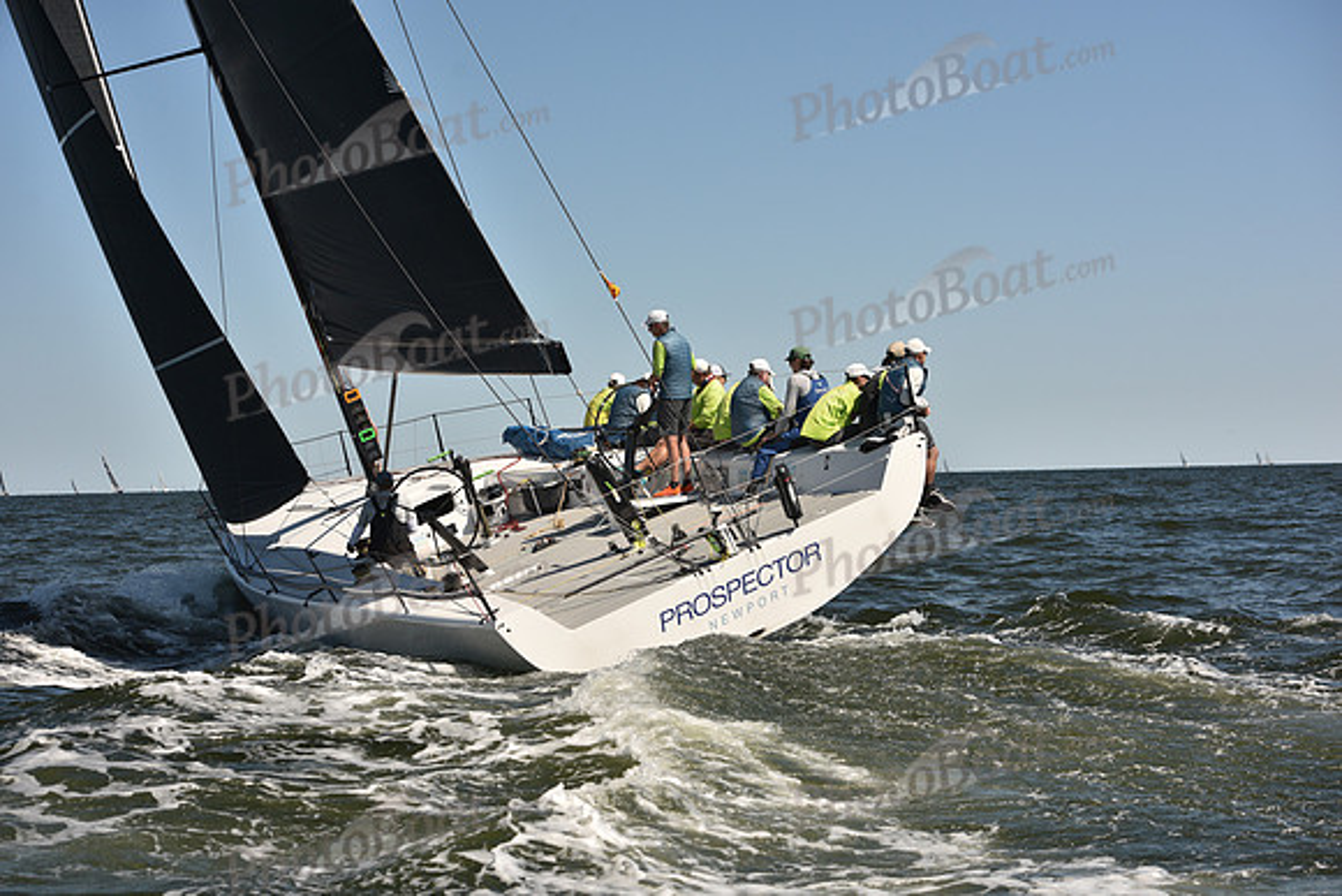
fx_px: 2610
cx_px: 671
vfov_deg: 19.5
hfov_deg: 28.8
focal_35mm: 70
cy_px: 448
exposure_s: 1/800
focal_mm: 70
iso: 250
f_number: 5.6
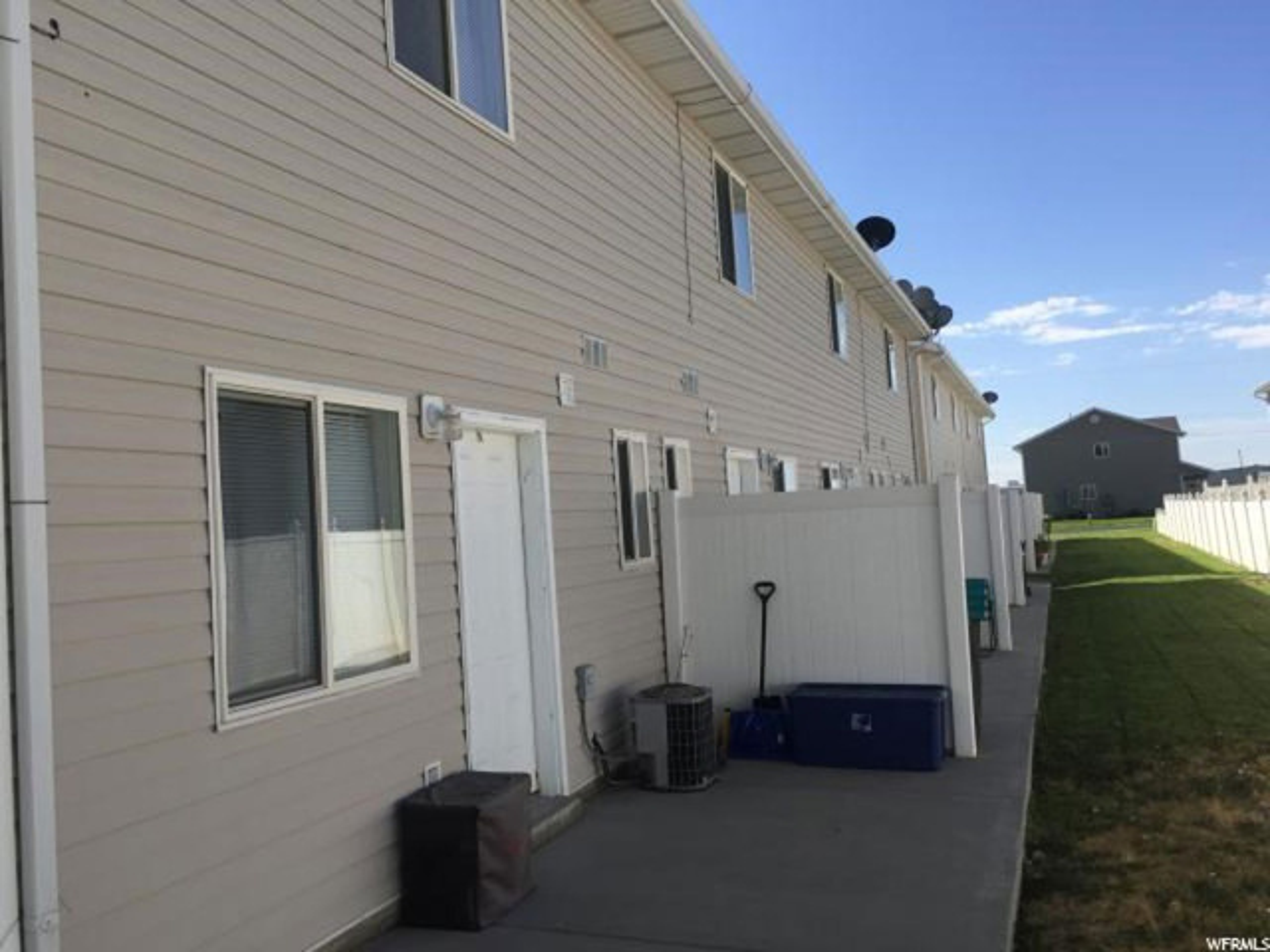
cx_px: 635
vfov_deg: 48.2
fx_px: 1064
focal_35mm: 29
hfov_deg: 61.7
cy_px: 476
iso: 32
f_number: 2.2
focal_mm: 4.15
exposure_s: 1/1883
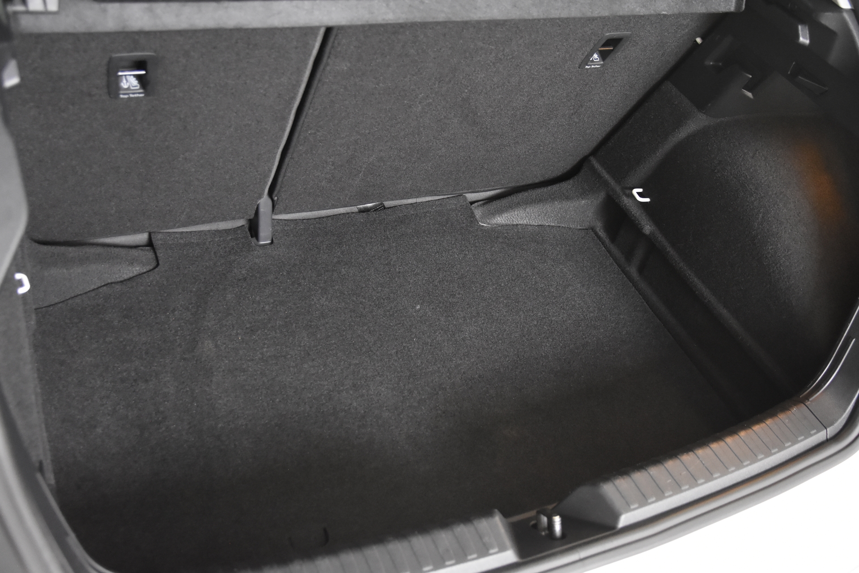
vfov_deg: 34.2
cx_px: 430
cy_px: 286
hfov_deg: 49.6
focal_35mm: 39
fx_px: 931
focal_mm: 26
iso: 2800
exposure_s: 1/40
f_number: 3.2
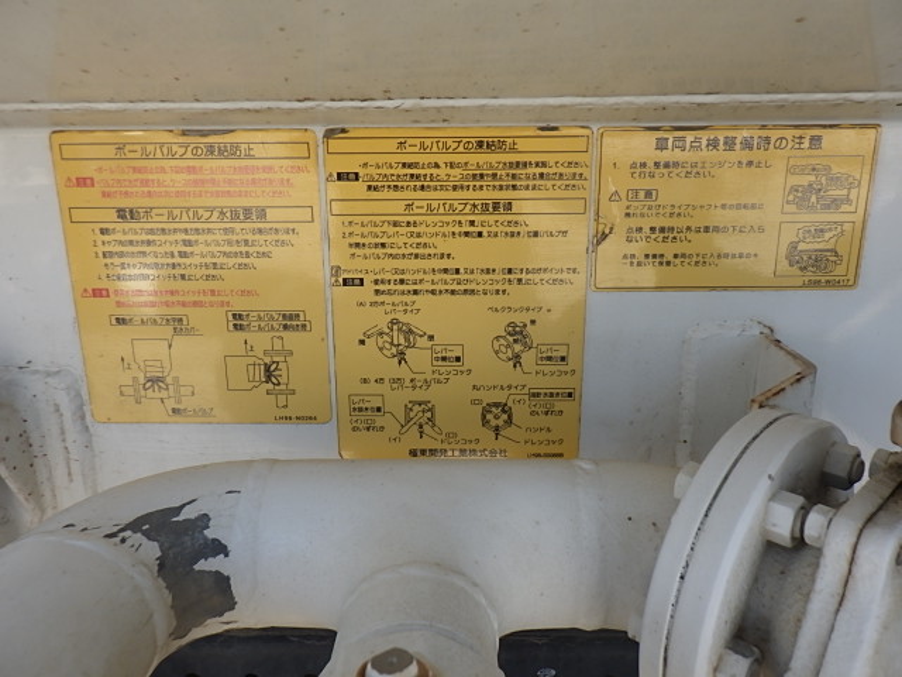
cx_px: 451
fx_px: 730
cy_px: 338
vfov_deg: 49.7
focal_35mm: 28
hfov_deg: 63.4
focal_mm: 5
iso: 125
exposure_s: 1/200
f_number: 4.2
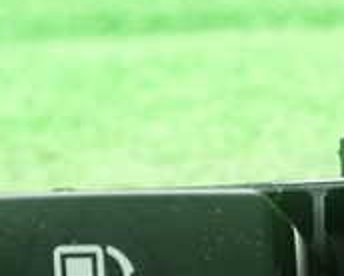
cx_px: 328
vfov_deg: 14.7
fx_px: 1040
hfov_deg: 18.4
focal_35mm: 102
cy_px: 326
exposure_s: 1/60
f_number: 2.3
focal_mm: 5.5
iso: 800
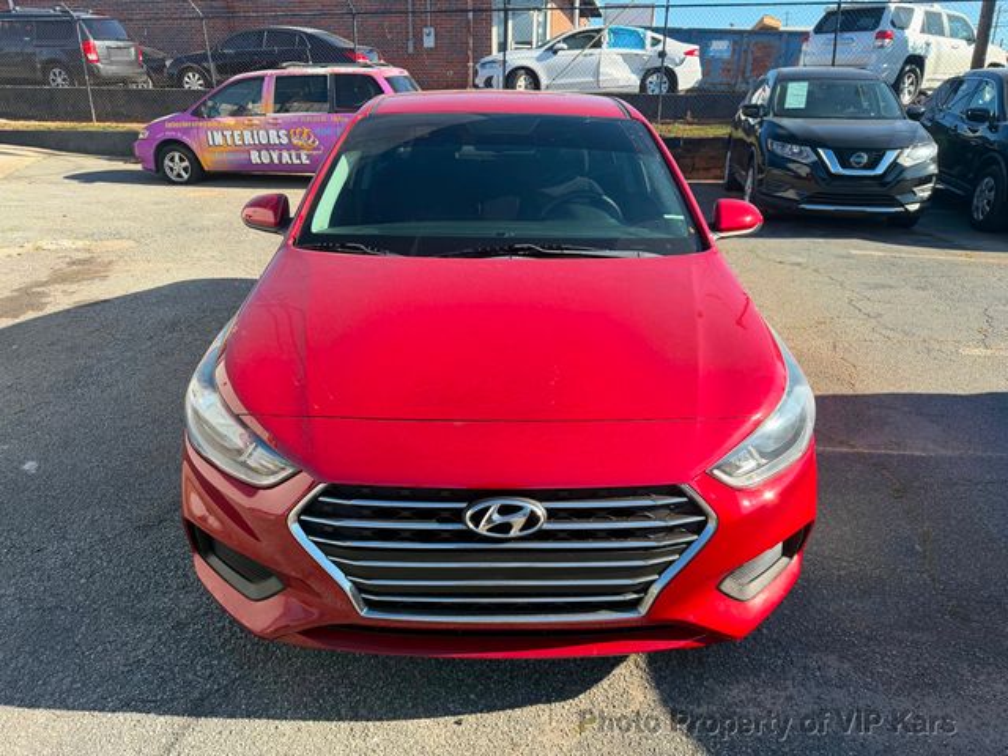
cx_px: 504
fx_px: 699
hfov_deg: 71.6
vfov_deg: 56.8
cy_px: 378
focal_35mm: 24
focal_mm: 6.76
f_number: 1.78
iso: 100
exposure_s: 1/1522
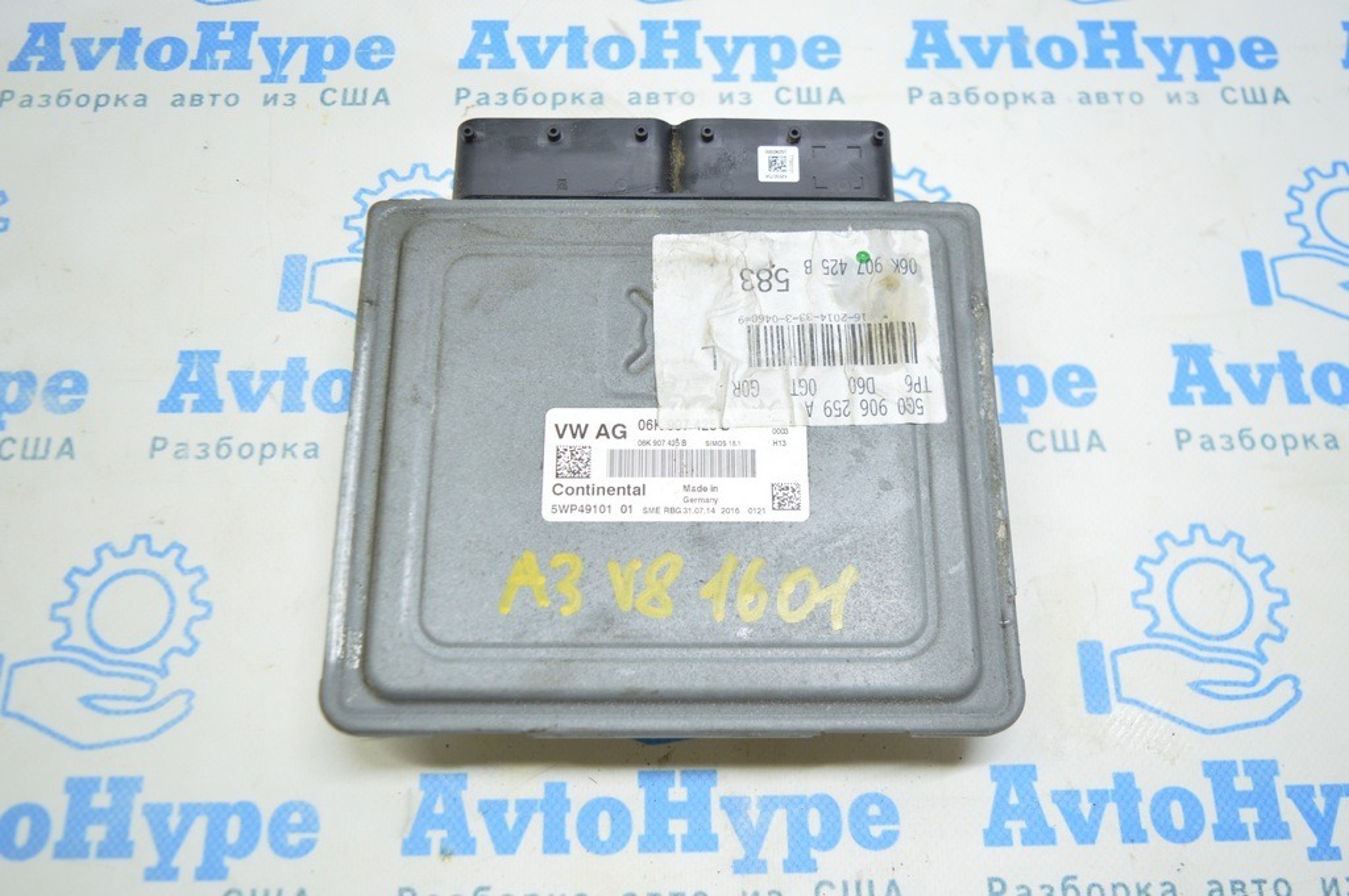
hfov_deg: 57.3
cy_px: 448
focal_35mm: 33
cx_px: 674
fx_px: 1236
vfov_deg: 39.9
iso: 400
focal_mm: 22
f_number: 3.8
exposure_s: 1/40
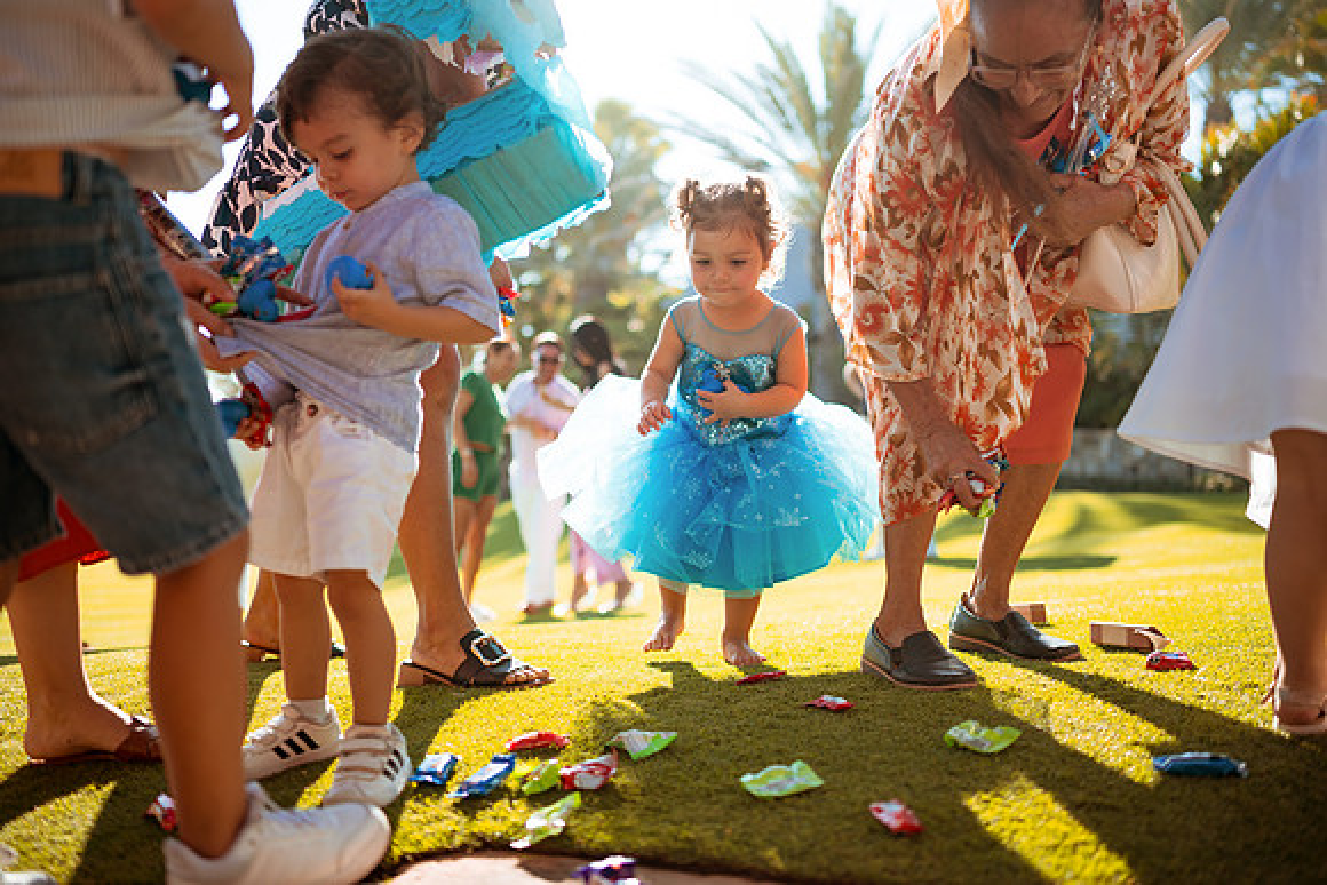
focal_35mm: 35
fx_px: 1290
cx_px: 664
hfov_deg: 54.4
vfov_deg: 37.9
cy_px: 442
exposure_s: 1/1600
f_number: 1.8
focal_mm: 35
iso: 100
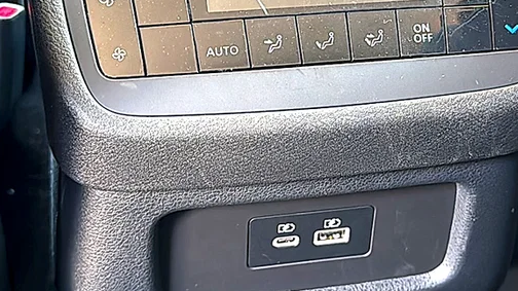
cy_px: 85
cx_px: 314
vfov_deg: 21.3
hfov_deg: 37.1
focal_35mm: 56
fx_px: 769
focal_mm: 6.86
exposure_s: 1/40
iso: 320
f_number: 1.78
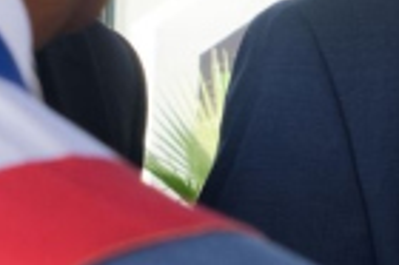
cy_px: -19
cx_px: 453
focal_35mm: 206
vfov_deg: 6.6
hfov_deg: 9.9
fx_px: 2280
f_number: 8
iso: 1000
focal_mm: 24
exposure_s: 1/640
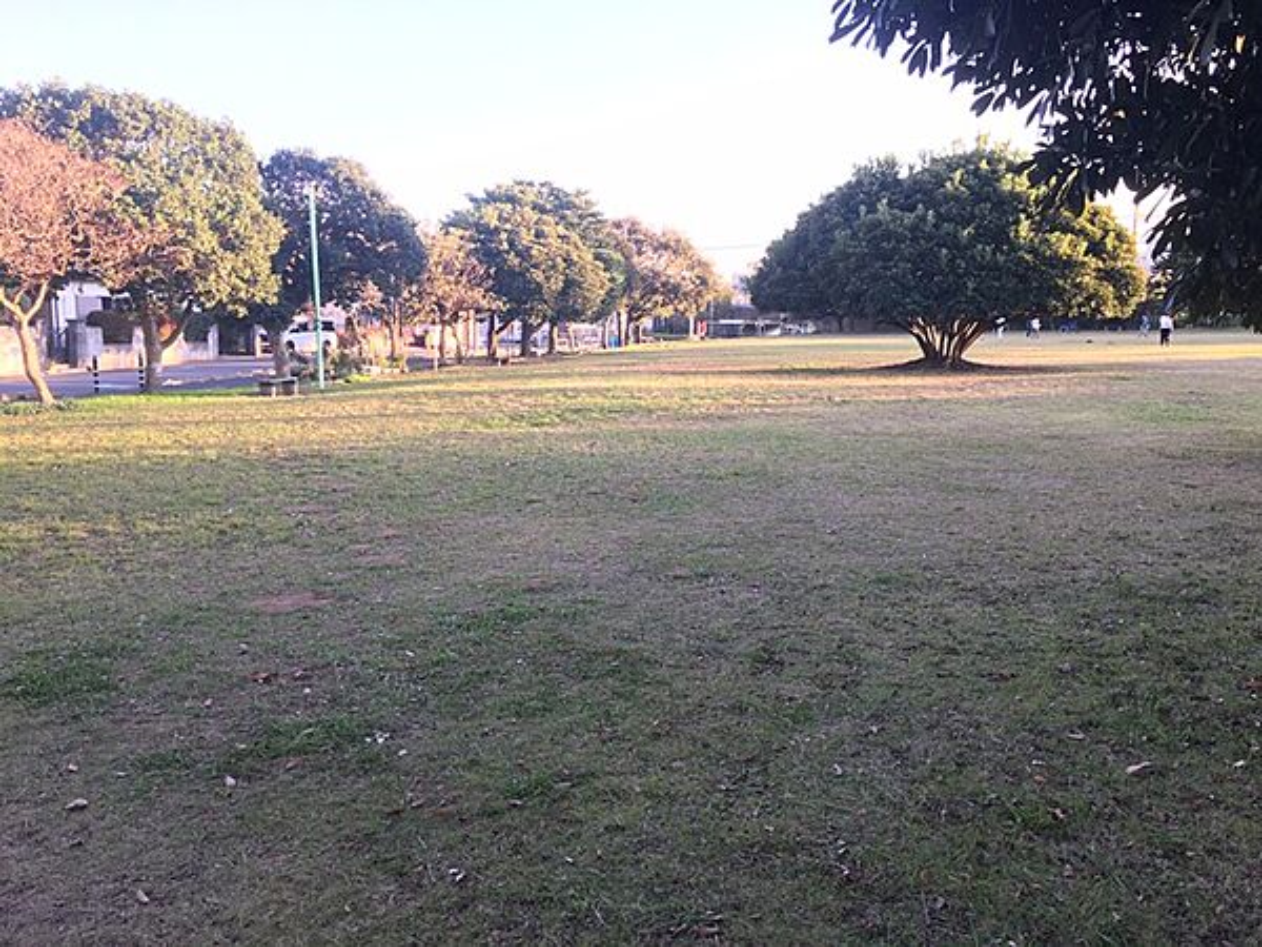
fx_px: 1057
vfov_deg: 48.2
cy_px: 474
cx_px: 631
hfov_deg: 61.7
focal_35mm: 29
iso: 32
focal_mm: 4.15
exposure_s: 1/60
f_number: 2.2
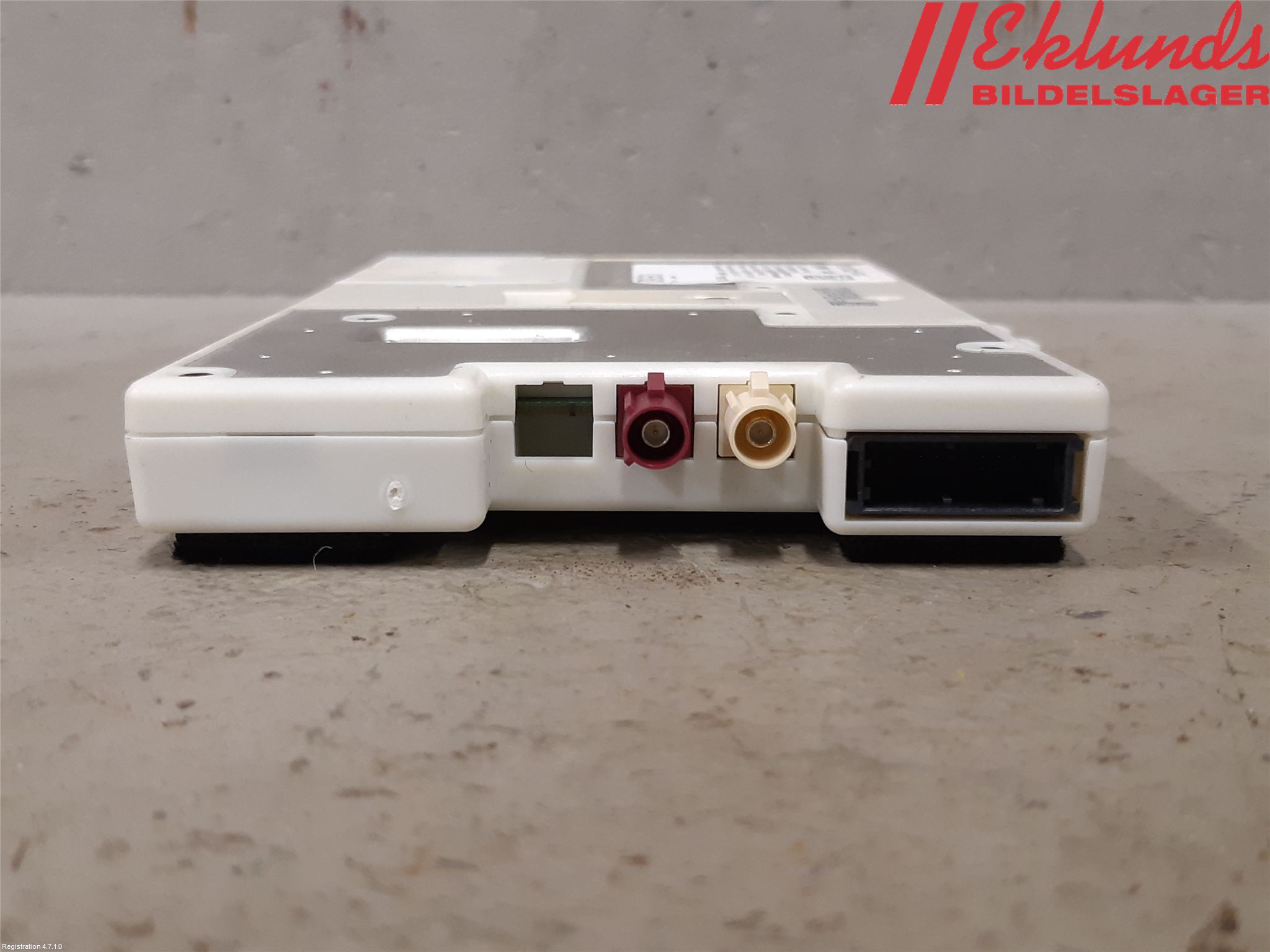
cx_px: 635
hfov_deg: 67.3
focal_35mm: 26
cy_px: 476
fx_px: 954
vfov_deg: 53.1
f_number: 1.7
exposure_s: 1/50
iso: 125
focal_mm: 3.93
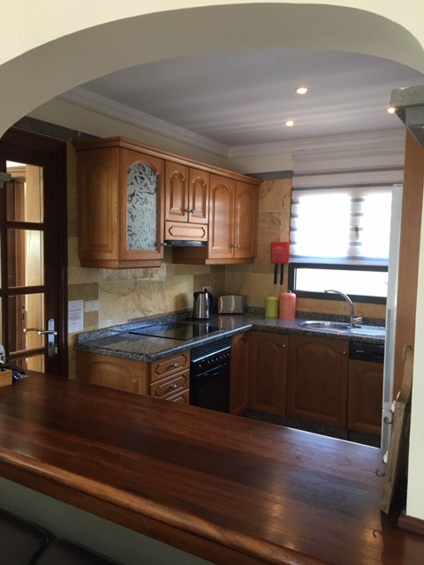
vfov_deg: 61.7
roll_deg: -0.9
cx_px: 212
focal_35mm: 29
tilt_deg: -4.5
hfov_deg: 48.2
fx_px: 474
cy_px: 282
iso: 64
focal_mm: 4.15
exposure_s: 1/33
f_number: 2.2
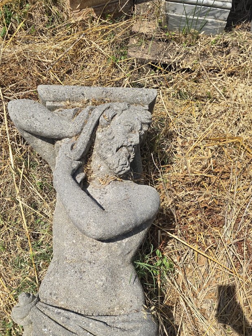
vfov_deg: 53.5
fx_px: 330
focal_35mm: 34
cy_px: 206
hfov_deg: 41.7
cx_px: 105
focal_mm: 6.3
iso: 12
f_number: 1.7
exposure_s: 1/1064
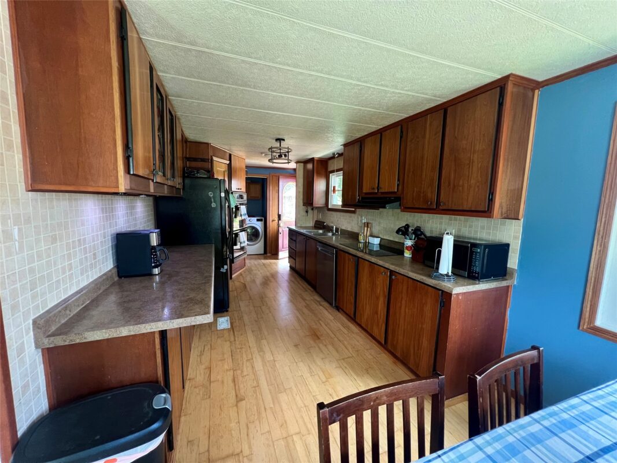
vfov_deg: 89.9
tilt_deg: -6.5
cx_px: 308
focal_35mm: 13
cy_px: 232
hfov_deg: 106.2
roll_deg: -1.3
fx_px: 232
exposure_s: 1/60
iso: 320
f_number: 1.8
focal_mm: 1.57
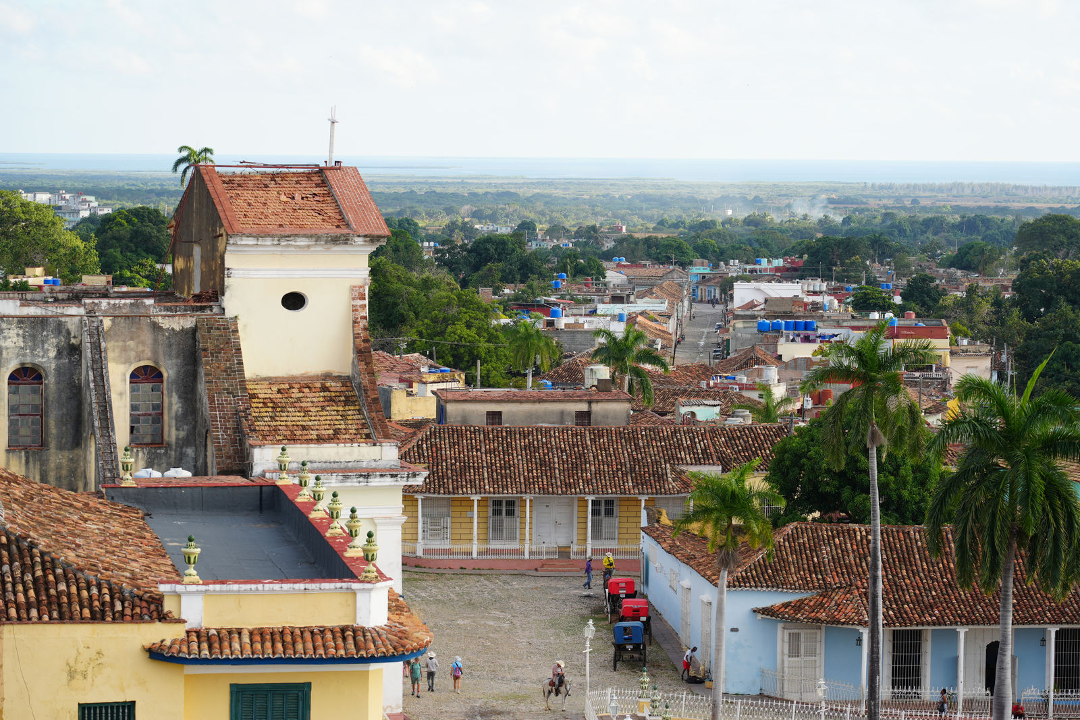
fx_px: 3150
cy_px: 360
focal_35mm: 105
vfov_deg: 13.0
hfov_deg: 19.5
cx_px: 540
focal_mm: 105
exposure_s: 1/160
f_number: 5.6
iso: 100
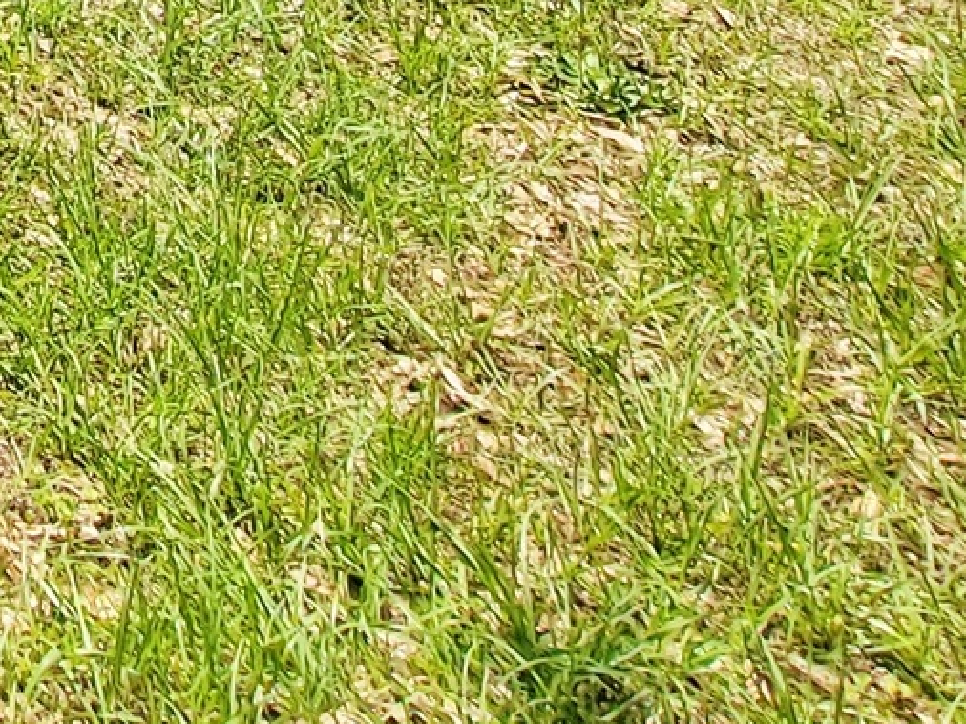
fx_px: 2204
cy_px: -1081
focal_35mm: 79
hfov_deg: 18.0
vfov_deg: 13.2
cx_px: -901
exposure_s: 1/1429
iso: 50
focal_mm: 2.2
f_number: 2.2
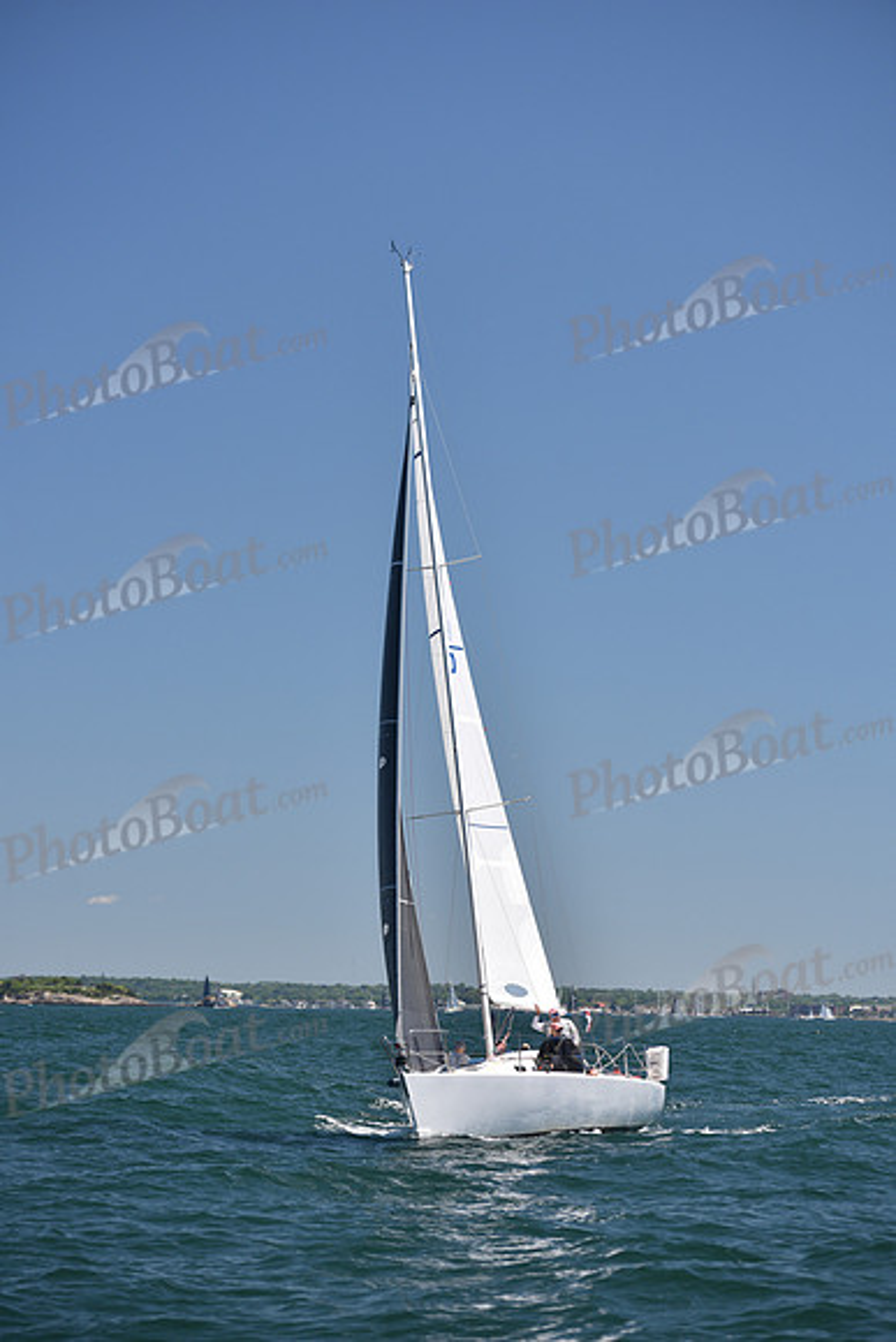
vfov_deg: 20.0
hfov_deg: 13.4
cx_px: 448
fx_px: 3805
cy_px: 671
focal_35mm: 102
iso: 200
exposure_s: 1/1000
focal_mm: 102
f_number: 4
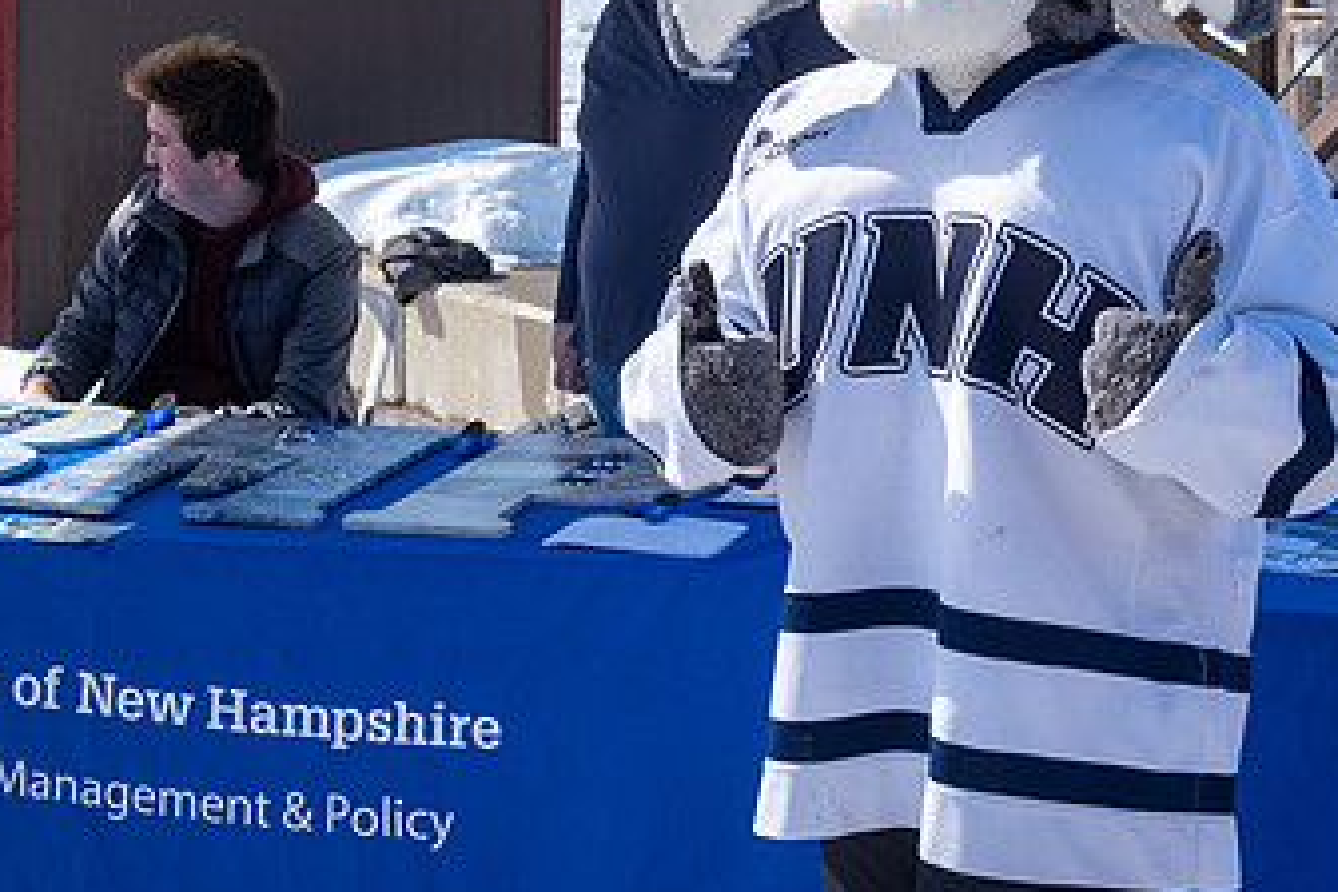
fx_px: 2453
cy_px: 138
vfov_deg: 20.3
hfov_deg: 30.3
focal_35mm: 66
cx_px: 867
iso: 320
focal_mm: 23
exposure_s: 1/1000
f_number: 5.6
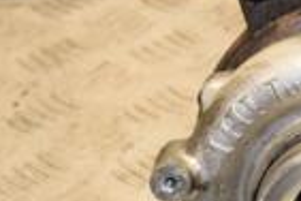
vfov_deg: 5.4
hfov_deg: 7.9
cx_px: 468
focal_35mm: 255
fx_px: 2132
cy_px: 167
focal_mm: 40
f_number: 6.3
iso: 800
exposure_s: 1/200
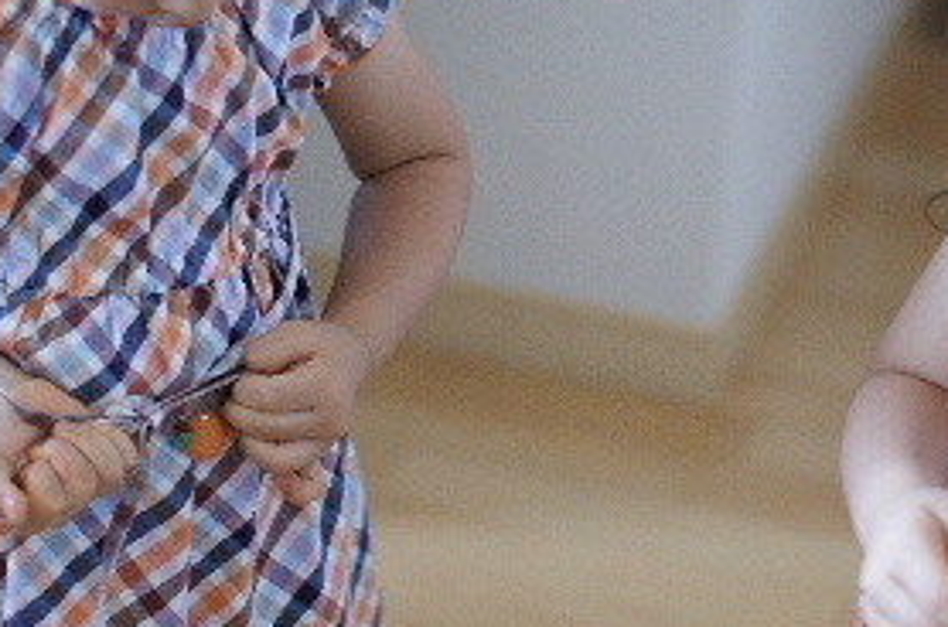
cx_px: 213
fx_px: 3258
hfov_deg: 16.5
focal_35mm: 124
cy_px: 469
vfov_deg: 11.0
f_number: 2
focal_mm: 50
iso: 400
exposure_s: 1/60
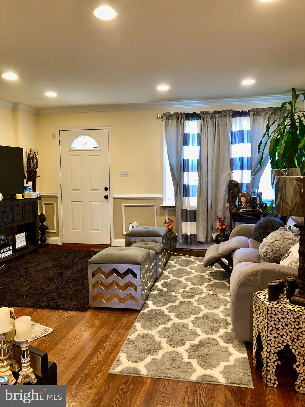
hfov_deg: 49.7
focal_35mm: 28
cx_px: 152
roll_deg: +0.3
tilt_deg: -5.3
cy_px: 204
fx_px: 329
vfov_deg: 63.4
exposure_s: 1/15
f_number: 1.8
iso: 64
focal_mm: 3.99
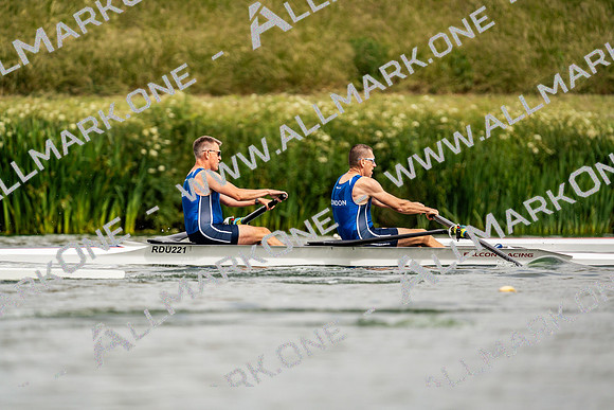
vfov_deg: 2.3
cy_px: 205
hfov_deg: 3.4
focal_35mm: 600
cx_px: 307
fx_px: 10235
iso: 320
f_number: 6.3
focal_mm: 600
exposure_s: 1/2000
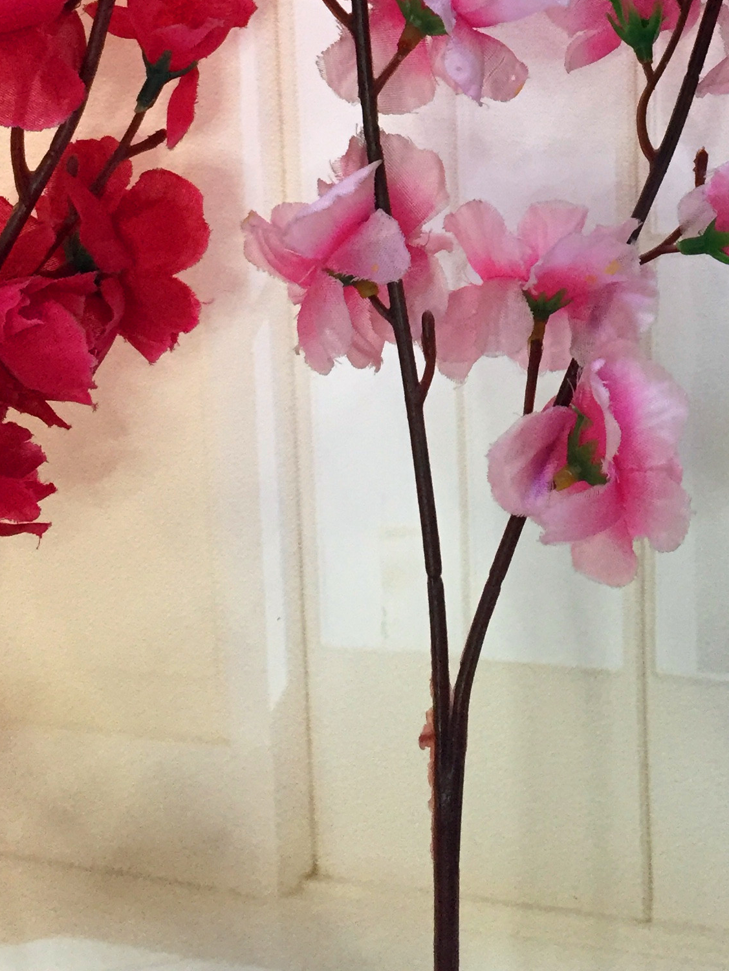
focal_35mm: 63
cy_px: 50
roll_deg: -0.4
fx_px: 1769
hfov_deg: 22.9
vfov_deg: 29.1
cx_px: 614
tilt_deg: -22.9
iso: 80
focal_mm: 4.15
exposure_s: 1/33
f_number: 2.2
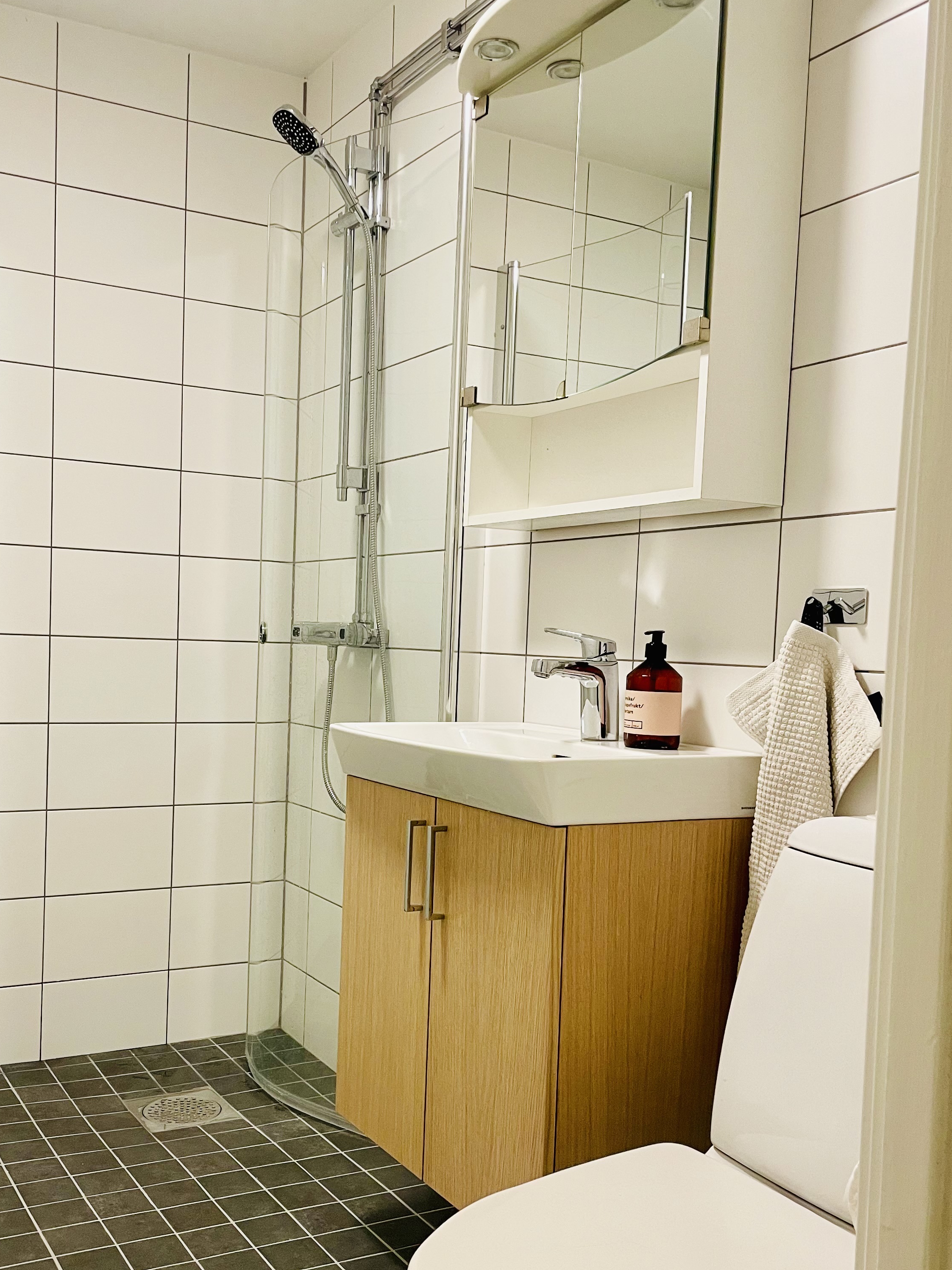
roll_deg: -1.5
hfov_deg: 40.6
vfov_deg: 52.5
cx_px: 391
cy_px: 717
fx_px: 1284
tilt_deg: -3.7
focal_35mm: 35
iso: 80
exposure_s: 1/50
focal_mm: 4.2
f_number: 1.6
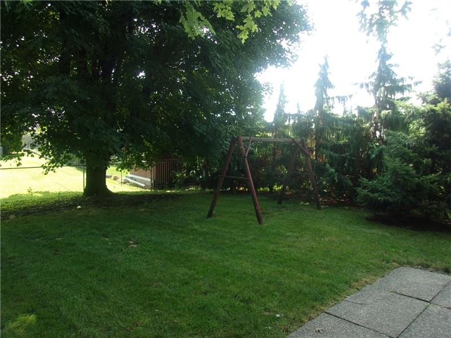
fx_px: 352
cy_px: 169
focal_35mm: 27
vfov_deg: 51.4
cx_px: 226
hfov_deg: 65.3
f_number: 3
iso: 80
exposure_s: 1/140
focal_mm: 4.9
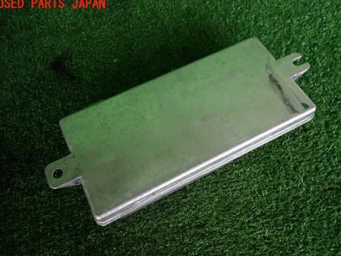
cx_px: 178
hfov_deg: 65.3
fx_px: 266
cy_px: 134
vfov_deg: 51.3
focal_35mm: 27
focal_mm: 4.5
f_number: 2
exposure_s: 1/60
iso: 100
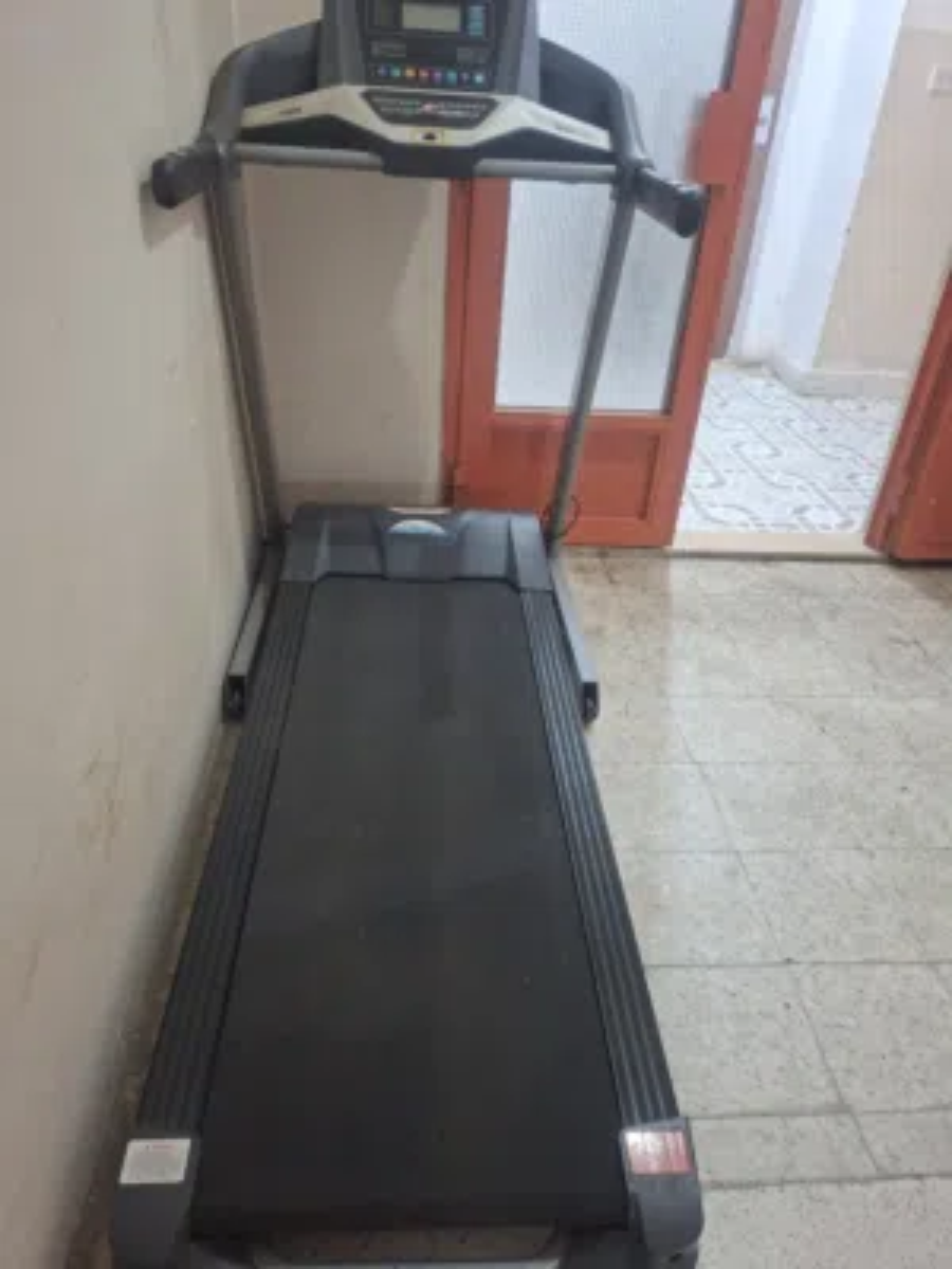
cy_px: 634
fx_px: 843
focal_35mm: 23
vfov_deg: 73.9
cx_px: 476
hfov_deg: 58.9
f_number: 1.8
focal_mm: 5.54
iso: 320
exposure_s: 1/33
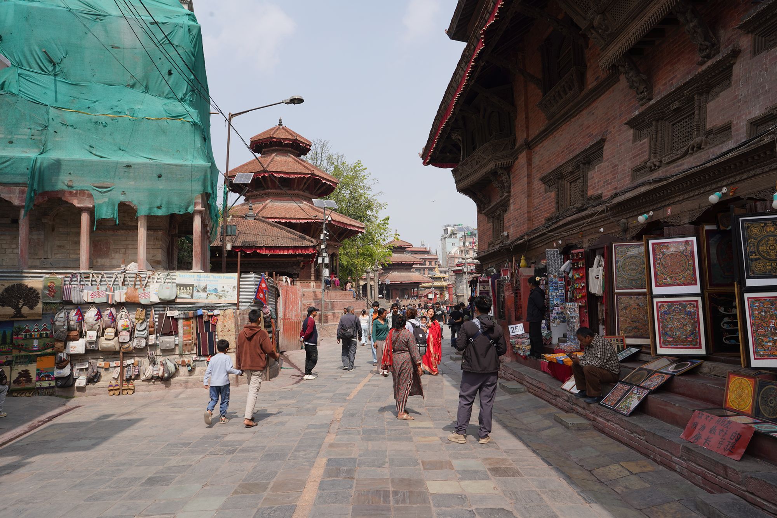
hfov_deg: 73.7
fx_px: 518
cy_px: 259
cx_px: 388
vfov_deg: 53.1
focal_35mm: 24
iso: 100
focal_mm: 24
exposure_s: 1/125
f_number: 13
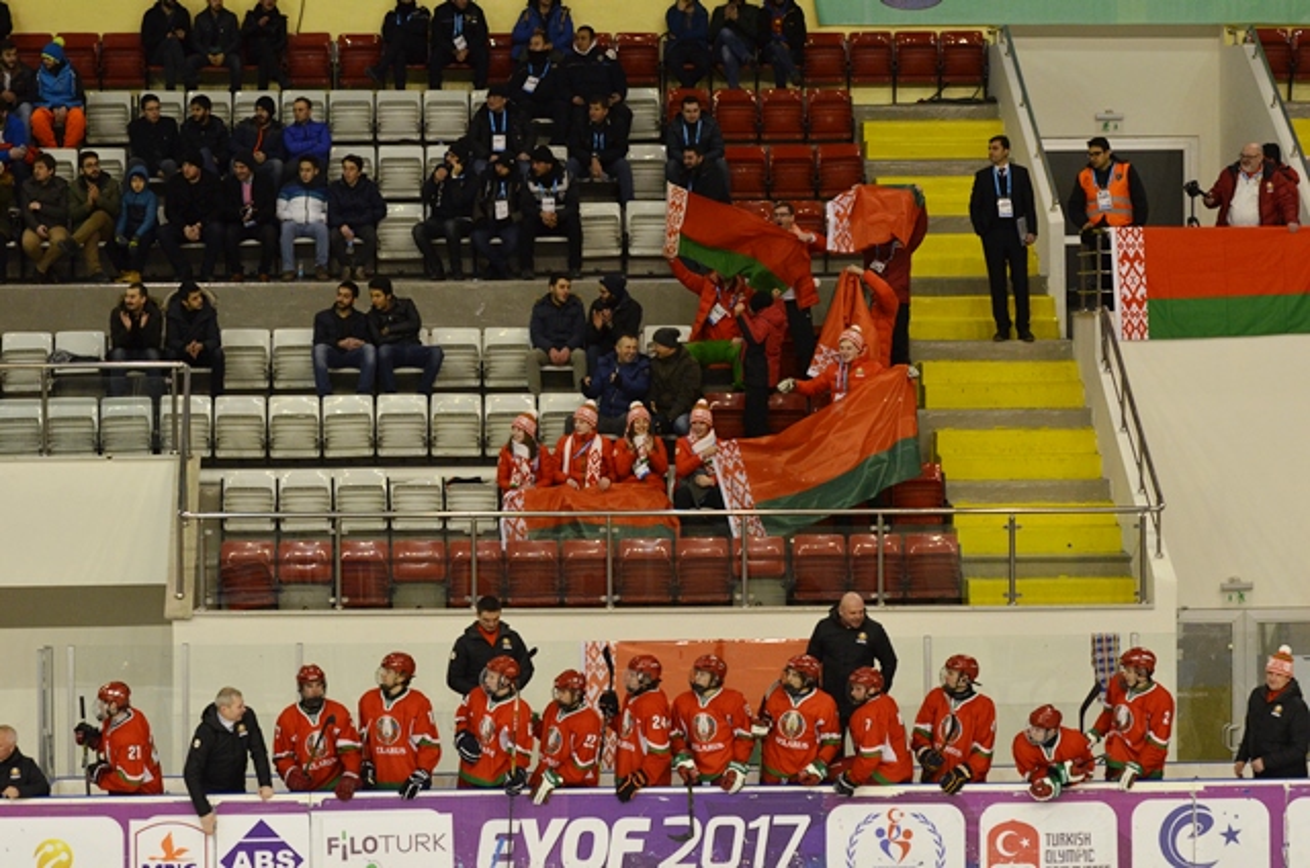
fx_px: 4467
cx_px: 655
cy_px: 434
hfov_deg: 16.7
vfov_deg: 11.1
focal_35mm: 123
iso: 1250
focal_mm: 82
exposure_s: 1/640
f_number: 4
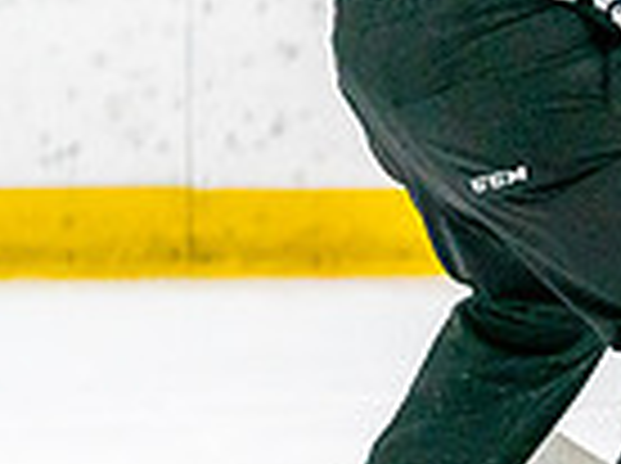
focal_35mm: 942
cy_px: 294
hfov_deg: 2.1
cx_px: 1180
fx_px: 16870
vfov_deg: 1.6
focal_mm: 200
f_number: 2.8
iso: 3200
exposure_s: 1/1250
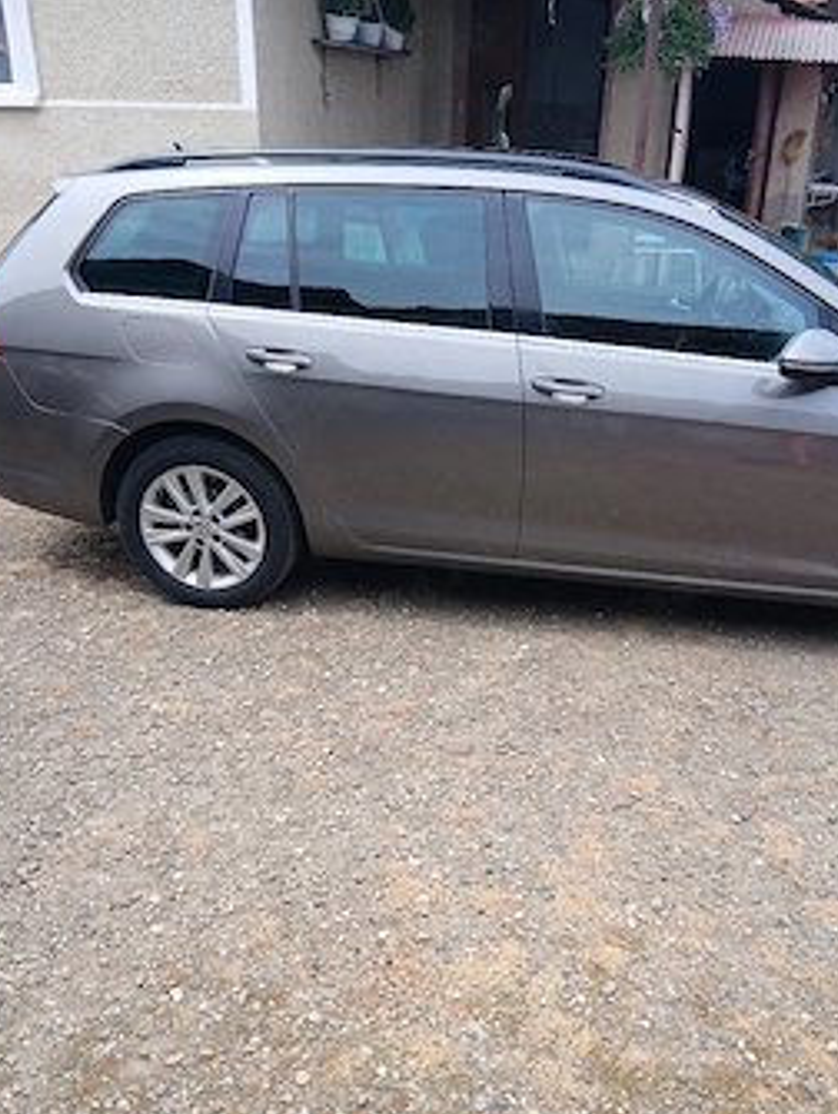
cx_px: 452
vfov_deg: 57.9
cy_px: 658
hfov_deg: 45.5
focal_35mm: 31
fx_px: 999
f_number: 1.8
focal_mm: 3.98
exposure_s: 1/182
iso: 20
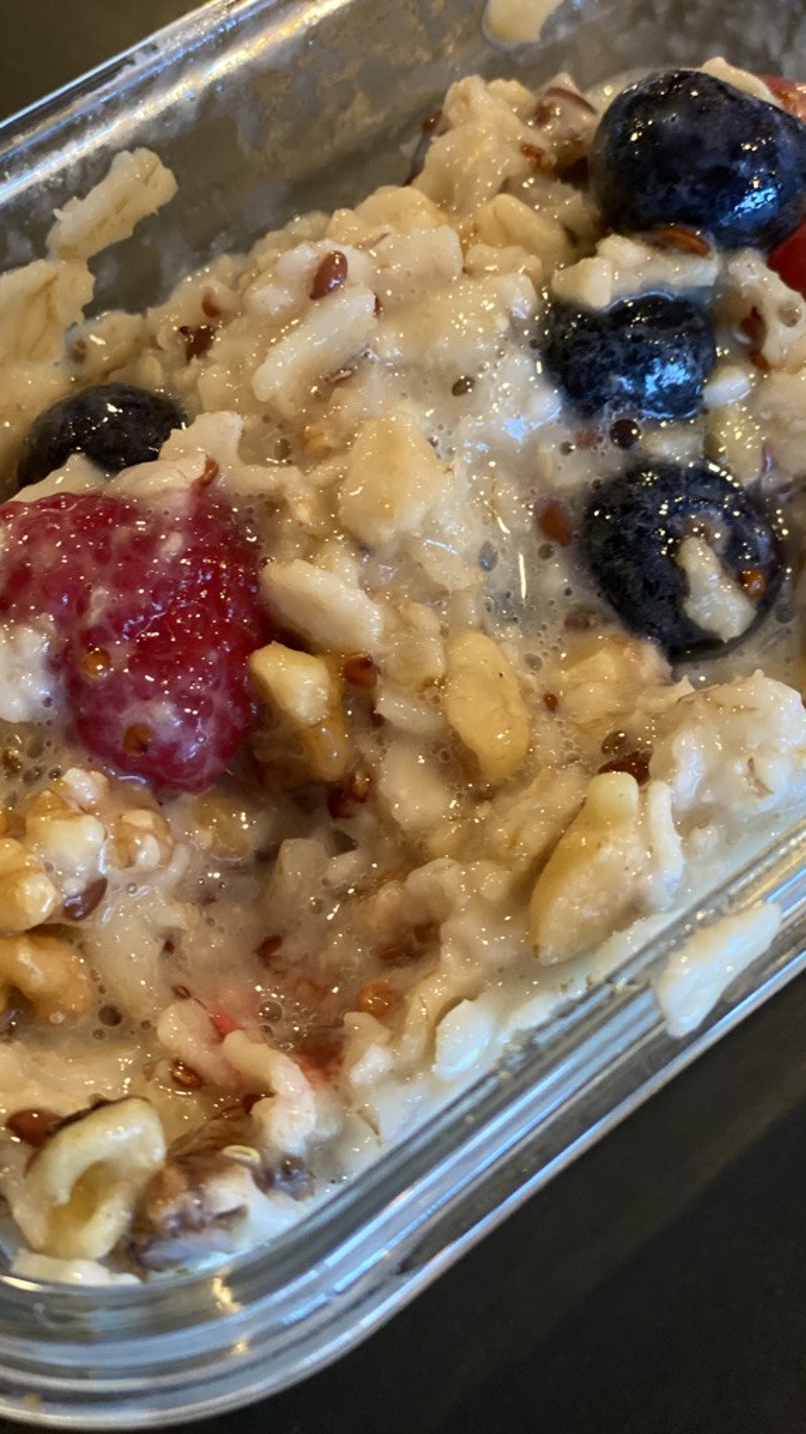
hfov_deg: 21.1
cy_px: 716
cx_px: 424
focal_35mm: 57
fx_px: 2167
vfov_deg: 36.6
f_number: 2
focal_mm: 6
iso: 320
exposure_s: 1/40
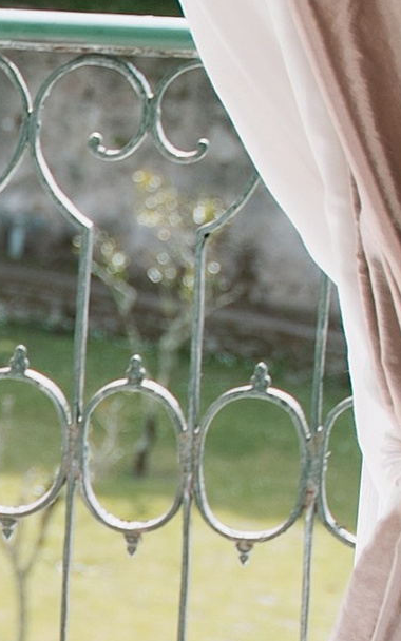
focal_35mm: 193
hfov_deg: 6.6
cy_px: 758
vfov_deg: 10.7
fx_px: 3375
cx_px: -437
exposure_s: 1/400
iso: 50
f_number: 2.8
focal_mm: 30
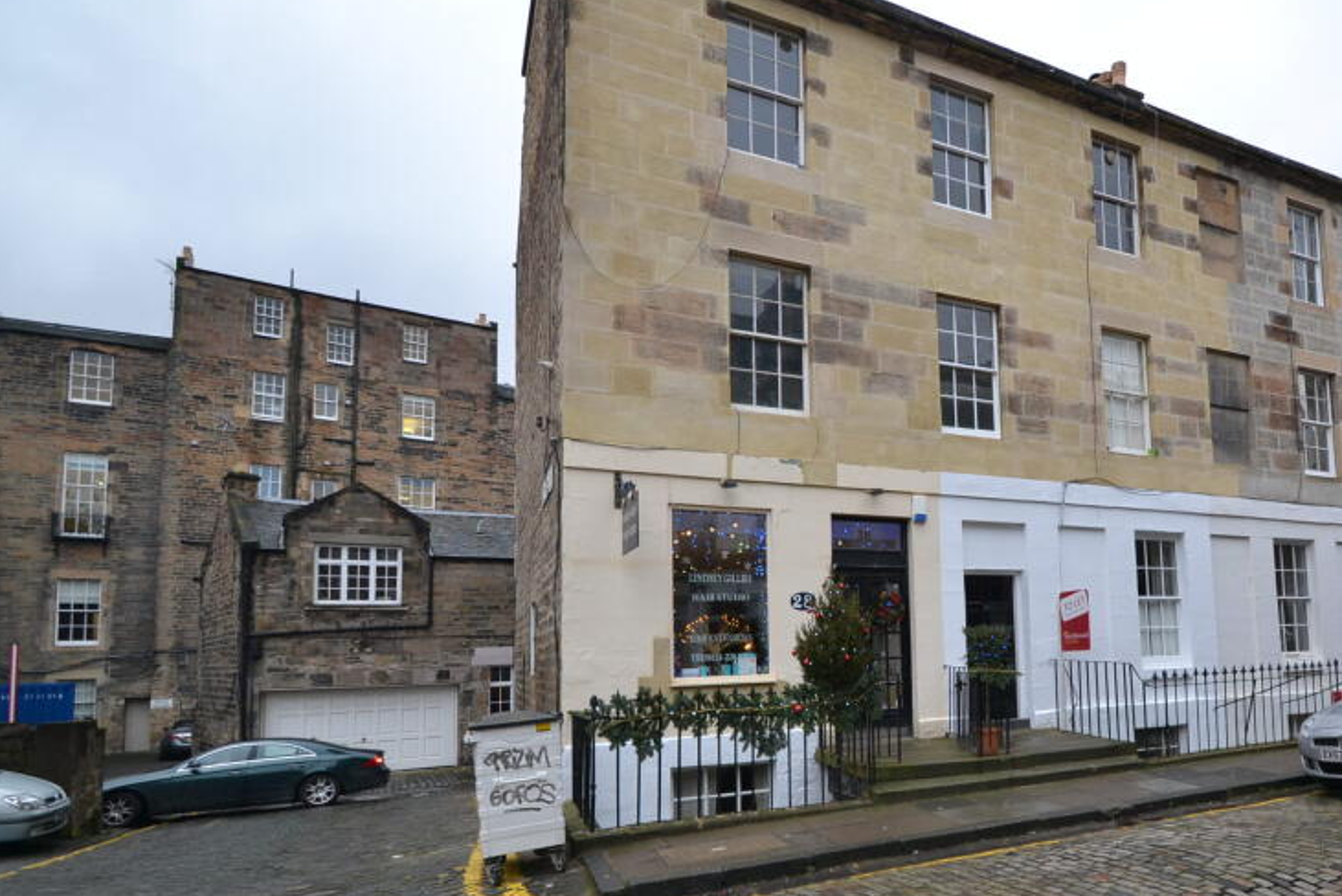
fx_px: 783
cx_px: 933
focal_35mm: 21
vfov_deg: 58.6
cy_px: 572
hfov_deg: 77.6
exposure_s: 1/125
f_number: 5.6
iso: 400
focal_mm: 10
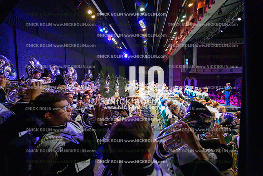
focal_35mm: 14
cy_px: 88
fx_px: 102
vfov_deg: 81.2
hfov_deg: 104.2
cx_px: 132
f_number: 2.8
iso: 25600
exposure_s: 1/640
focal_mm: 14
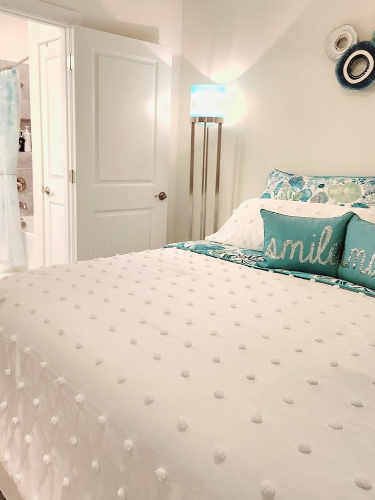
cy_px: 228
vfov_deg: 61.6
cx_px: 174
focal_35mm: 29
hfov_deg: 48.2
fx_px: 419
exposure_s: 1/120
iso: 160
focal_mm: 5.4
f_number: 1.8
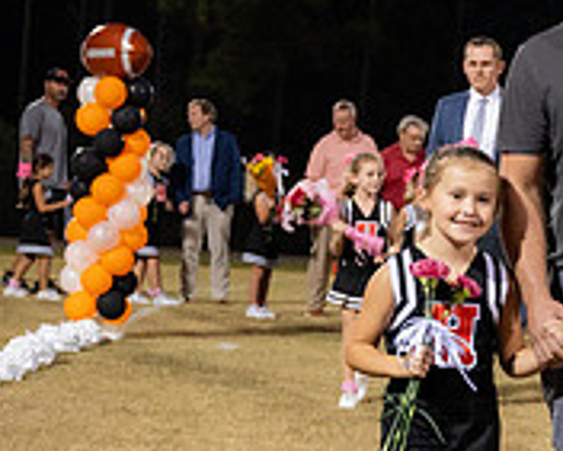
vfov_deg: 12.2
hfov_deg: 14.8
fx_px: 2117
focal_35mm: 127
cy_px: 249
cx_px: 611
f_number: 4
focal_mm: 41
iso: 3200
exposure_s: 1/250
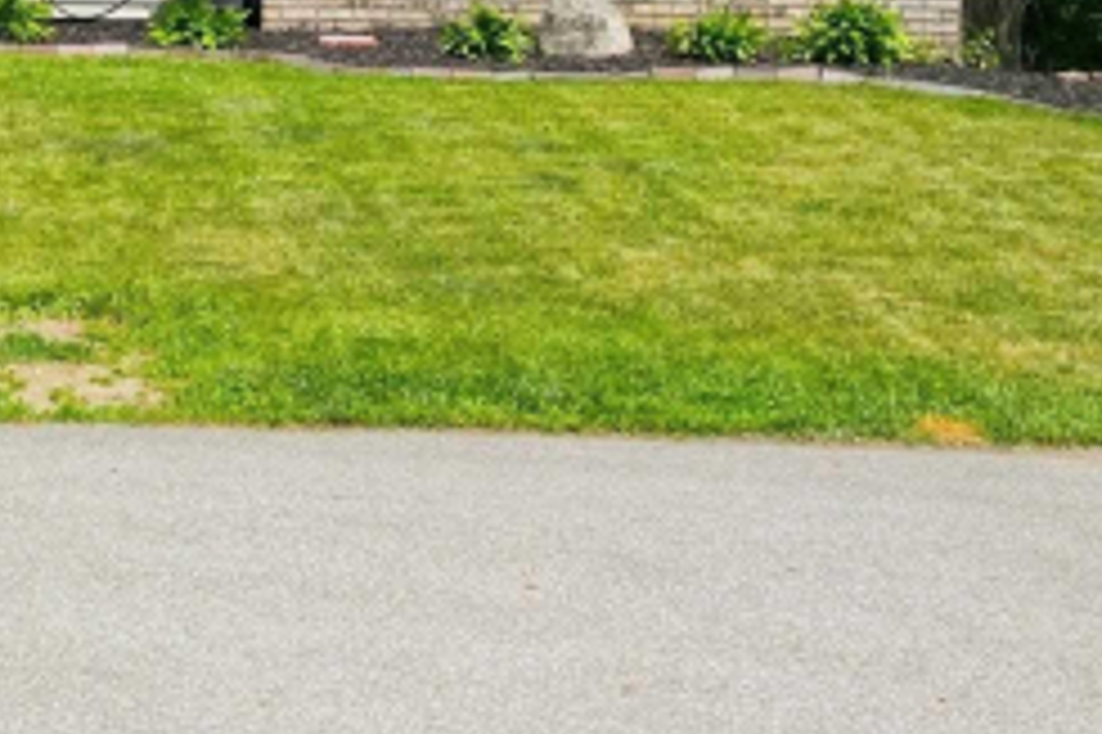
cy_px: -297
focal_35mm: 92
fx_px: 2814
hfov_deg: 19.7
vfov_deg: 14.1
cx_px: -472
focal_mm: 20
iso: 800
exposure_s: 1/2000
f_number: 5.6
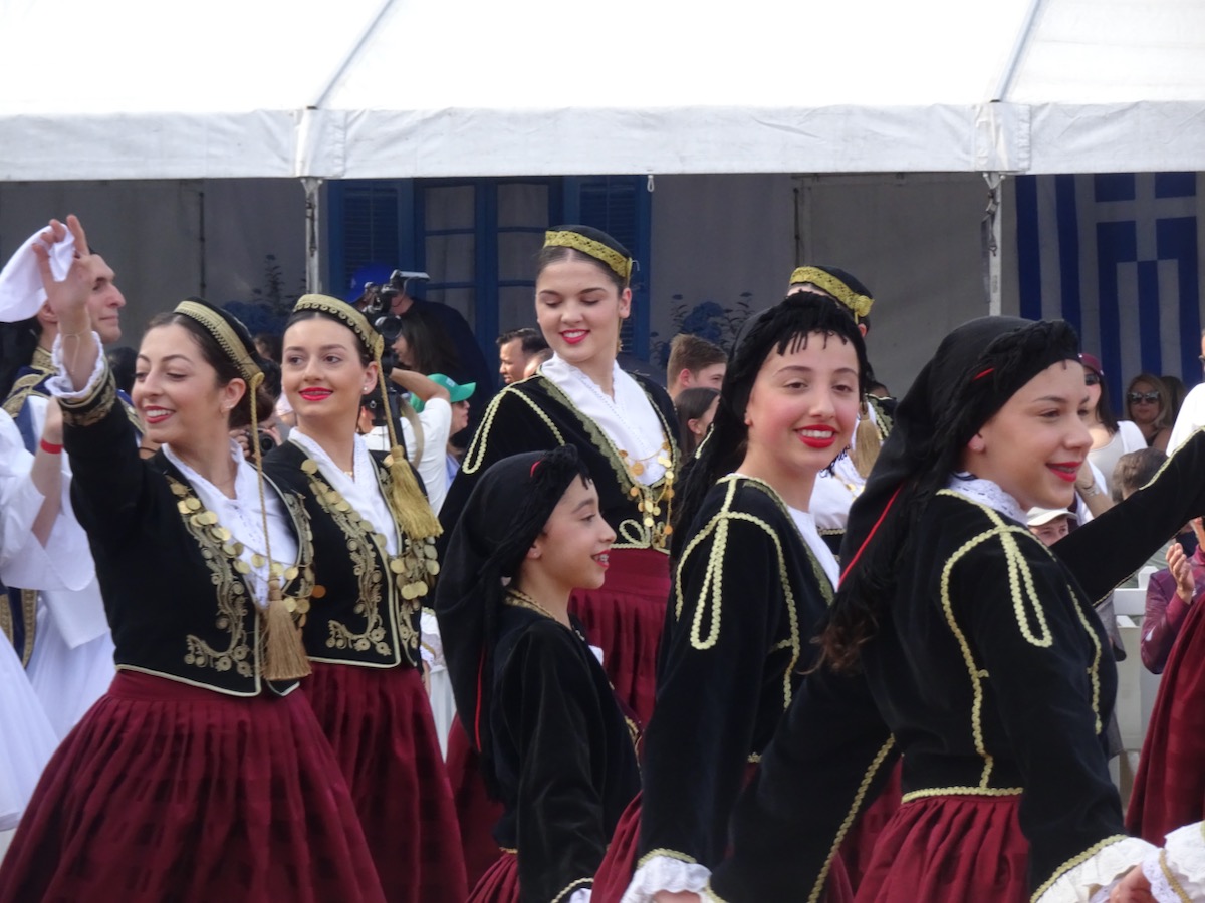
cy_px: 452
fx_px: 6579
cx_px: 602
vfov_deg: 7.9
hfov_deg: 10.5
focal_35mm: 189
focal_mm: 32.24
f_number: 5.6
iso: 250
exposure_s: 1/200
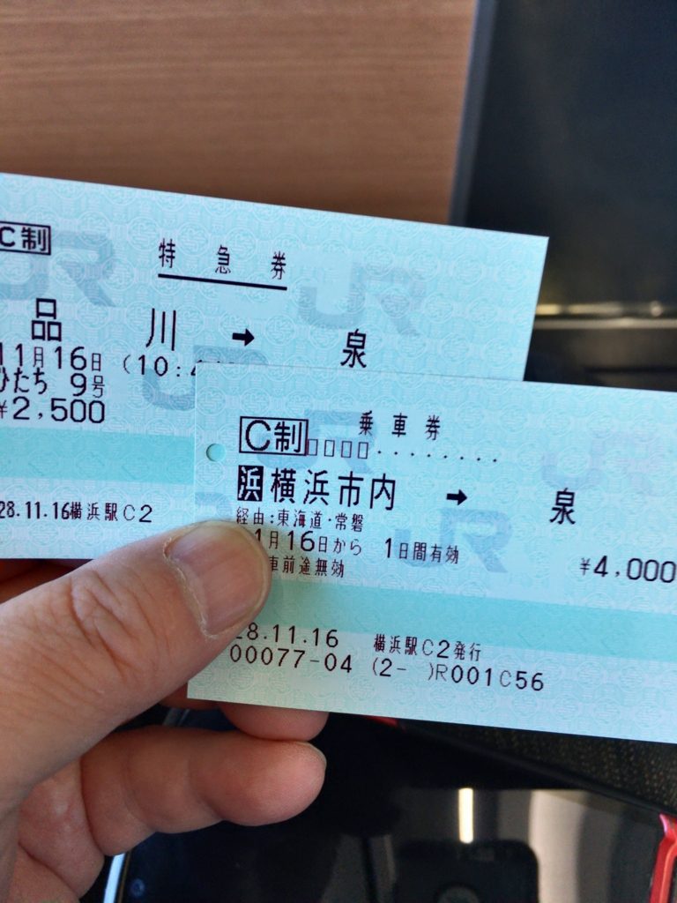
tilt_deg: -59.1
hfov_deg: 48.2
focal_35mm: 29
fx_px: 756
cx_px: 338
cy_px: 452
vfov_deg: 61.7
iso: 25
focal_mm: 4.15
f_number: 2.2
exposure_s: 1/42
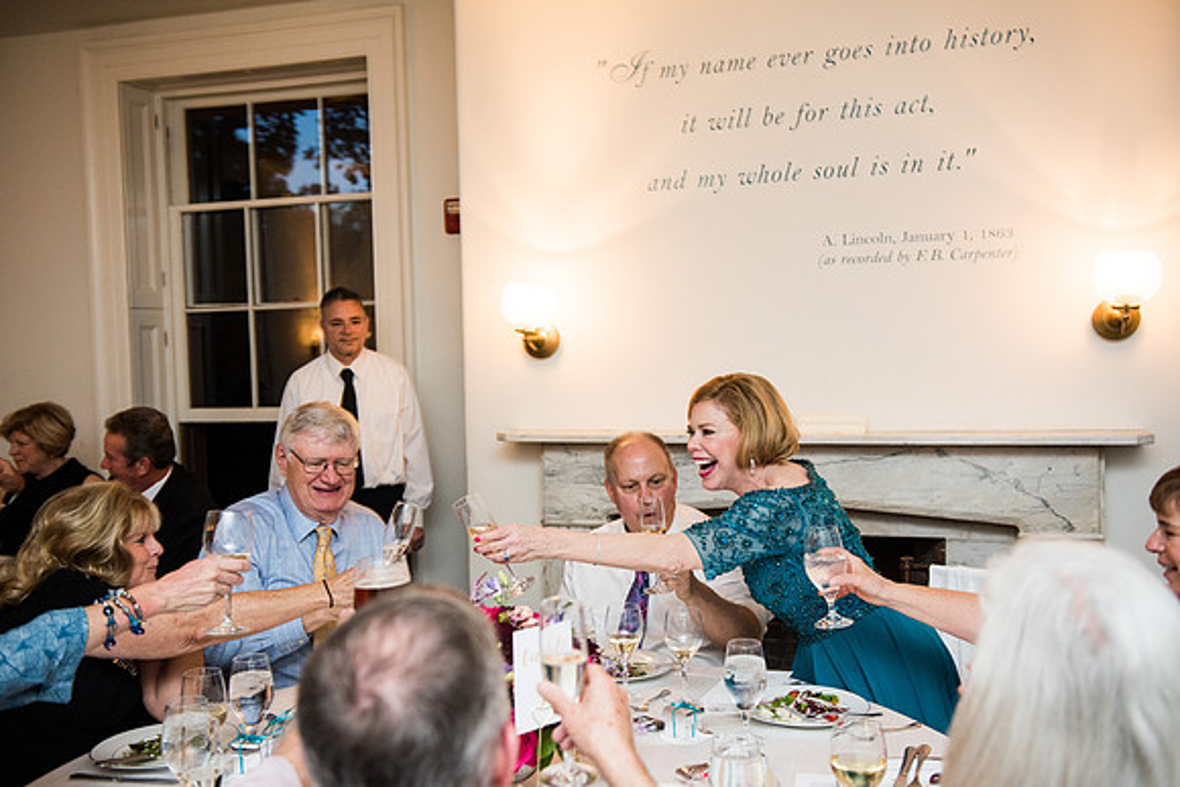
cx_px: 590
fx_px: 1246
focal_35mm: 38
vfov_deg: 35.1
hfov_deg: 50.7
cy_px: 394
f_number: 3.2
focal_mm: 38
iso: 640
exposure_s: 1/100
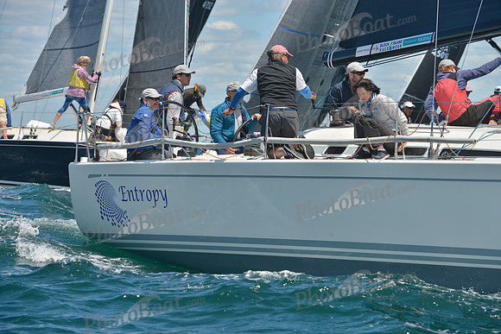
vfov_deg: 6.9
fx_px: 2784
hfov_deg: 10.3
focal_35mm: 200
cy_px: 167
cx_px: 250
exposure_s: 1/800
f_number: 8
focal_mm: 200
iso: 280
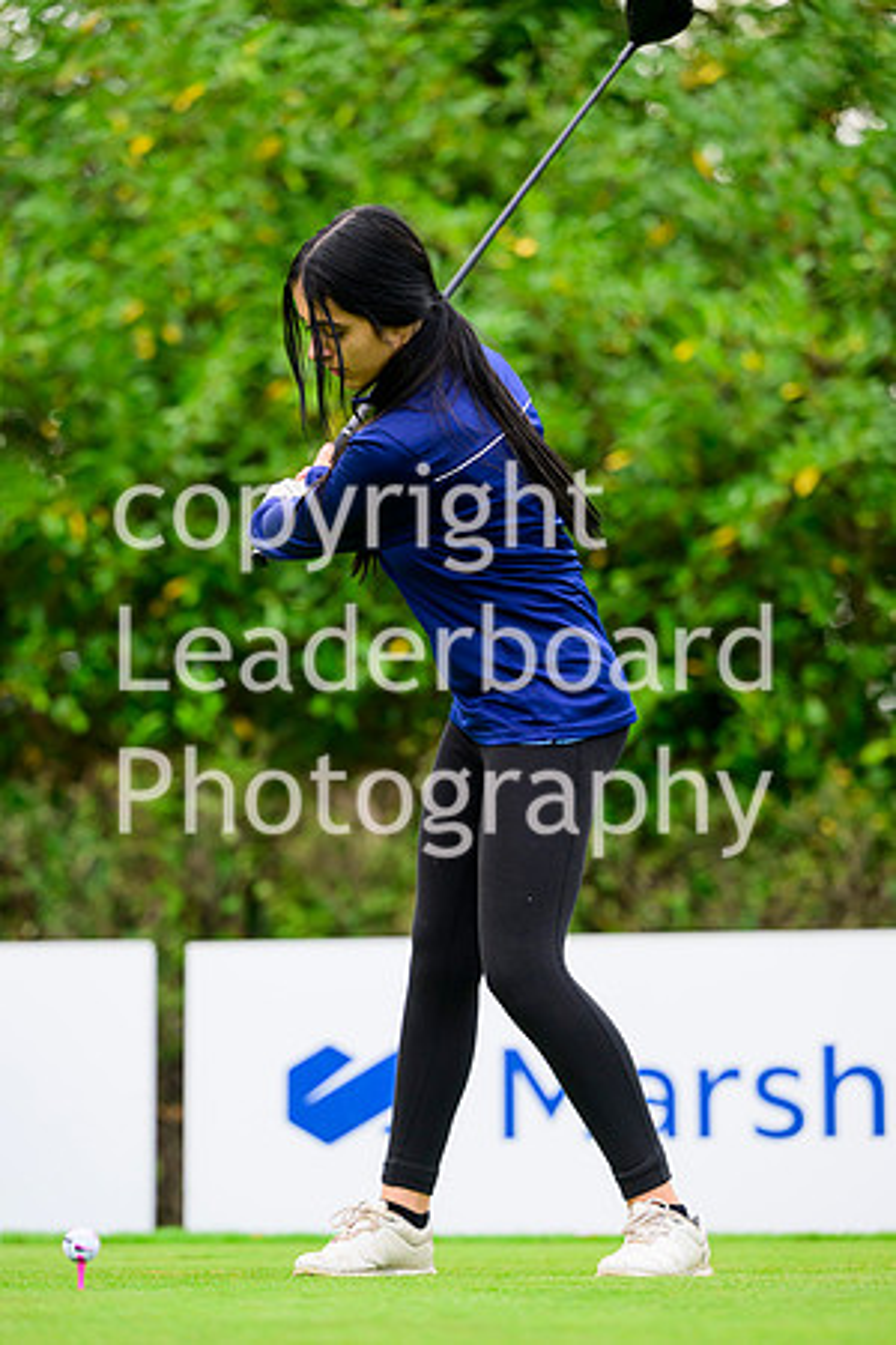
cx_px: 448
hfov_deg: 11.9
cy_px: 672
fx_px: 4293
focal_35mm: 115
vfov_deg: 17.8
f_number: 3.2
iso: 1250
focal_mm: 115
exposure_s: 1/2000
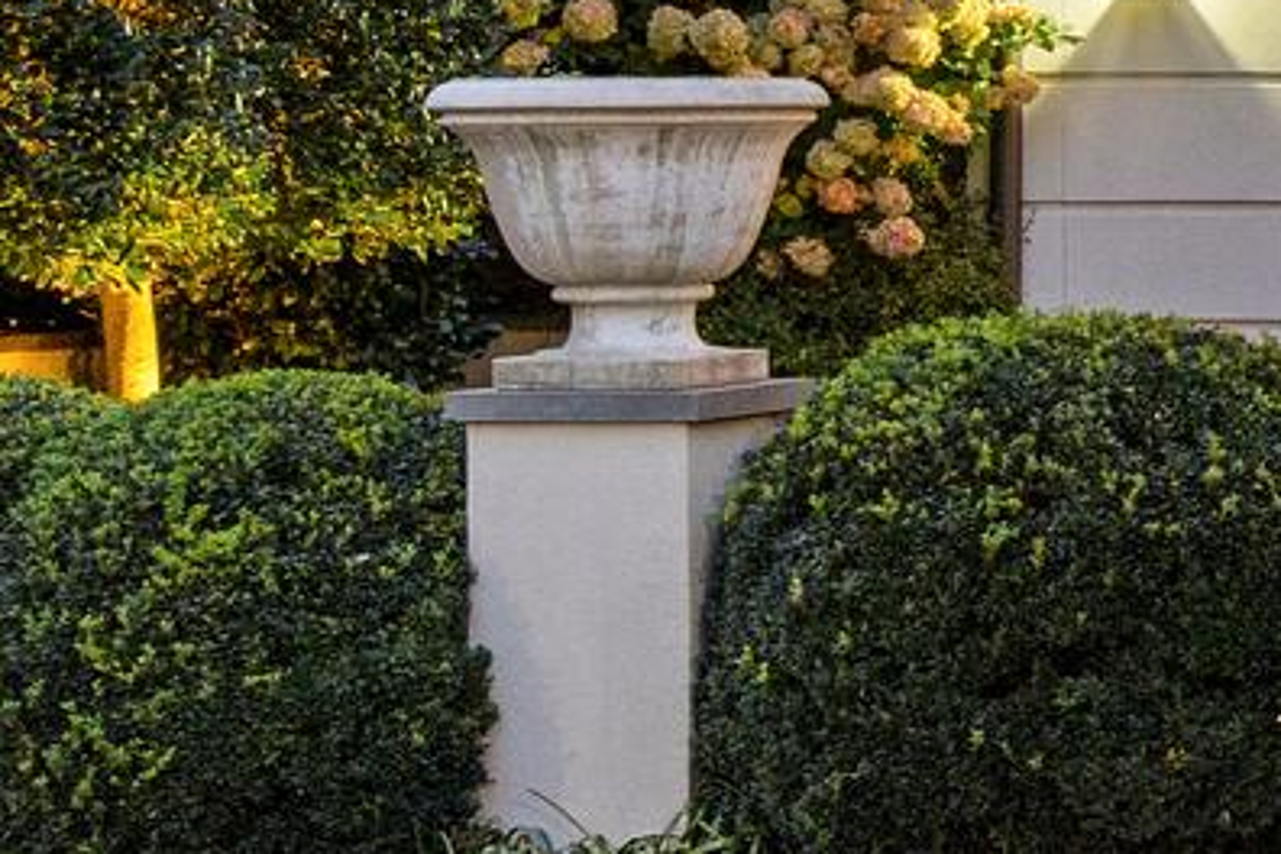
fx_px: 4412
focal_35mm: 124
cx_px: 3157
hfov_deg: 12.5
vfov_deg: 10.1
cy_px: -943
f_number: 8
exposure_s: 5
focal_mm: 24
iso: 500
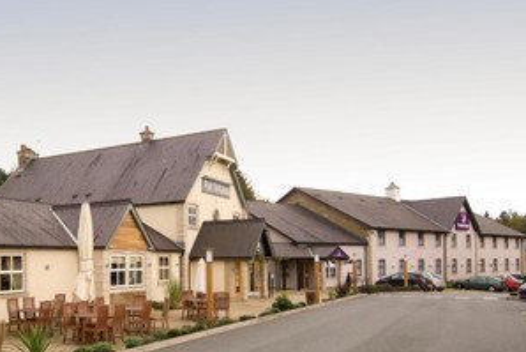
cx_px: 118
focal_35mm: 36
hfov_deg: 50.4
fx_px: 526
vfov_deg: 36.2
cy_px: 258
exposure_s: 1/100
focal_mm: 14
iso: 400
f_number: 8
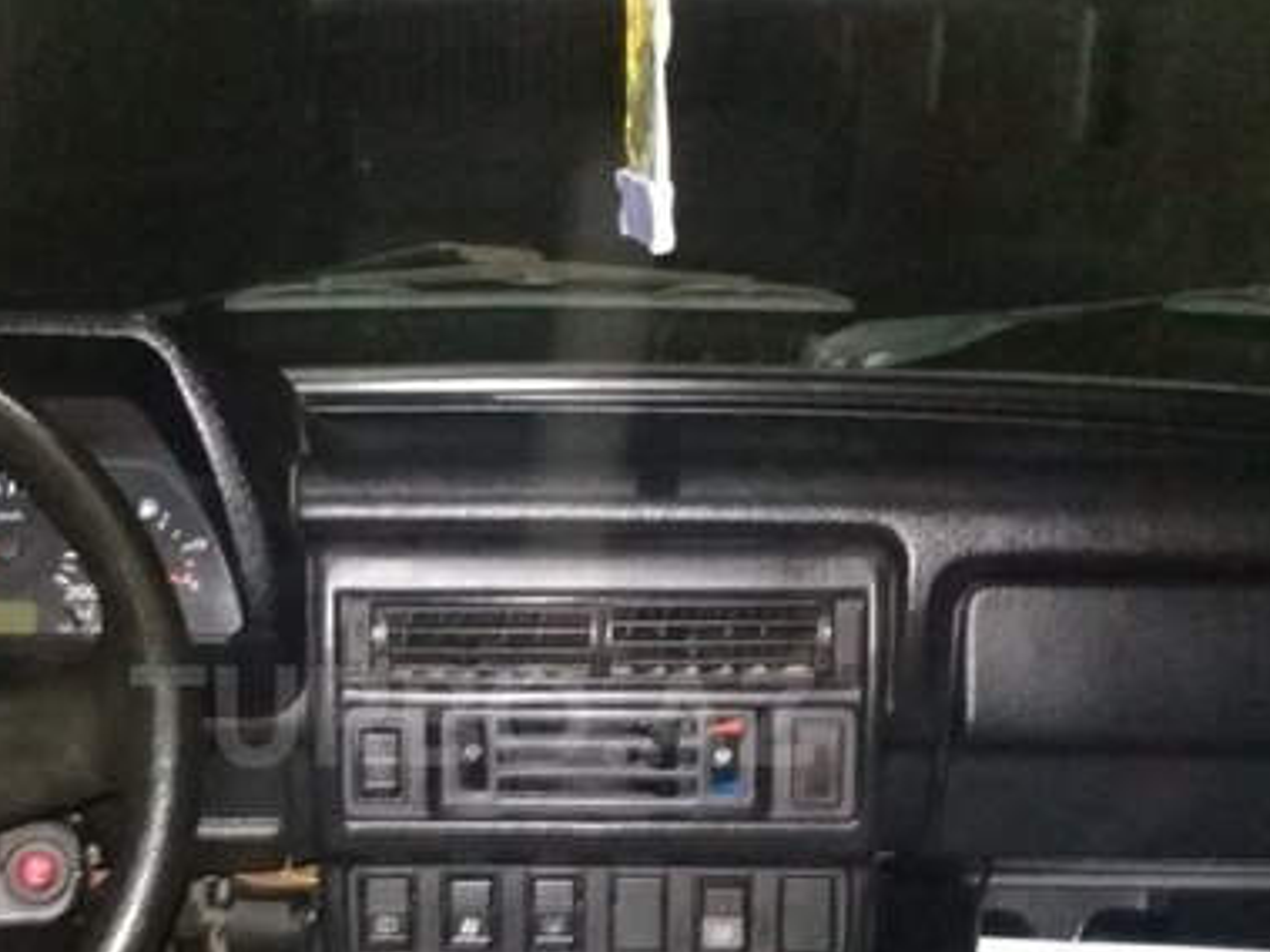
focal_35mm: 54
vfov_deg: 26.7
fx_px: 1981
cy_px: 716
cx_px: 472
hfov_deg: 35.4
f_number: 2.2
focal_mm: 3.3
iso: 800
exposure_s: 1/15
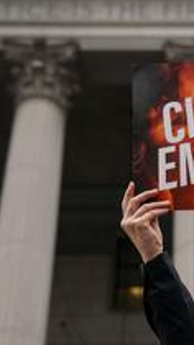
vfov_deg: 24.2
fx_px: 796
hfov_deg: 13.6
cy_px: 251
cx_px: 214
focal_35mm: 87
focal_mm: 37
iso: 400
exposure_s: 1/2000
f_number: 2.8
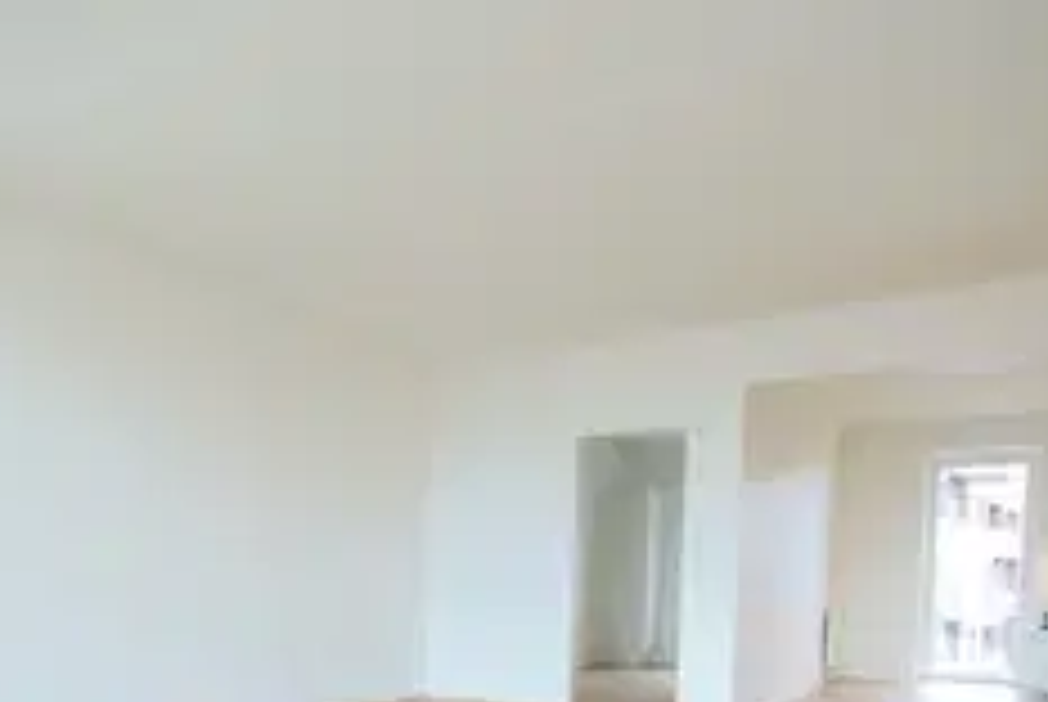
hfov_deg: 65.6
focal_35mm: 27
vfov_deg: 44.0
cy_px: 626
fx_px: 787
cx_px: 351
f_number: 5
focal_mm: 10
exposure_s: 1/60
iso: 800
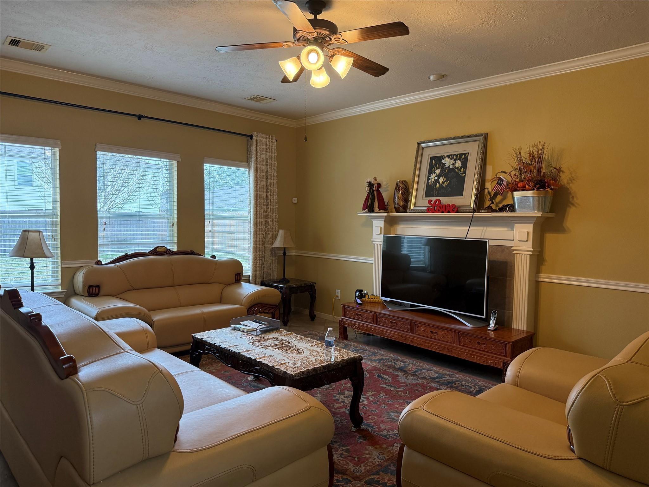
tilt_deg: -3.6
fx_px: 450
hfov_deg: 71.6
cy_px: 244
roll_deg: -1.2
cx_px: 324
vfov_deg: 56.8
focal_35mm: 24
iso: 250
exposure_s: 1/120
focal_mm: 6.76
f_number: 1.78
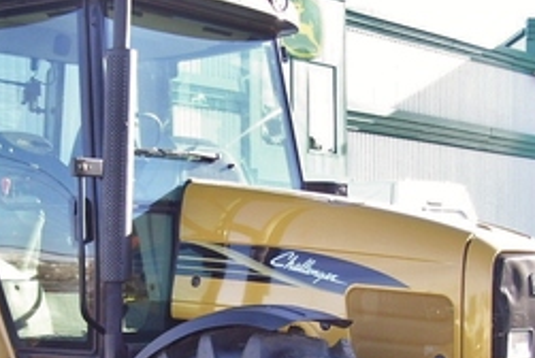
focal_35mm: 81
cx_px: 211
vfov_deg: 16.7
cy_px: 309
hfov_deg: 25.0
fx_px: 1205
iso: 80
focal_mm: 6
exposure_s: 1/250
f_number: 2.7
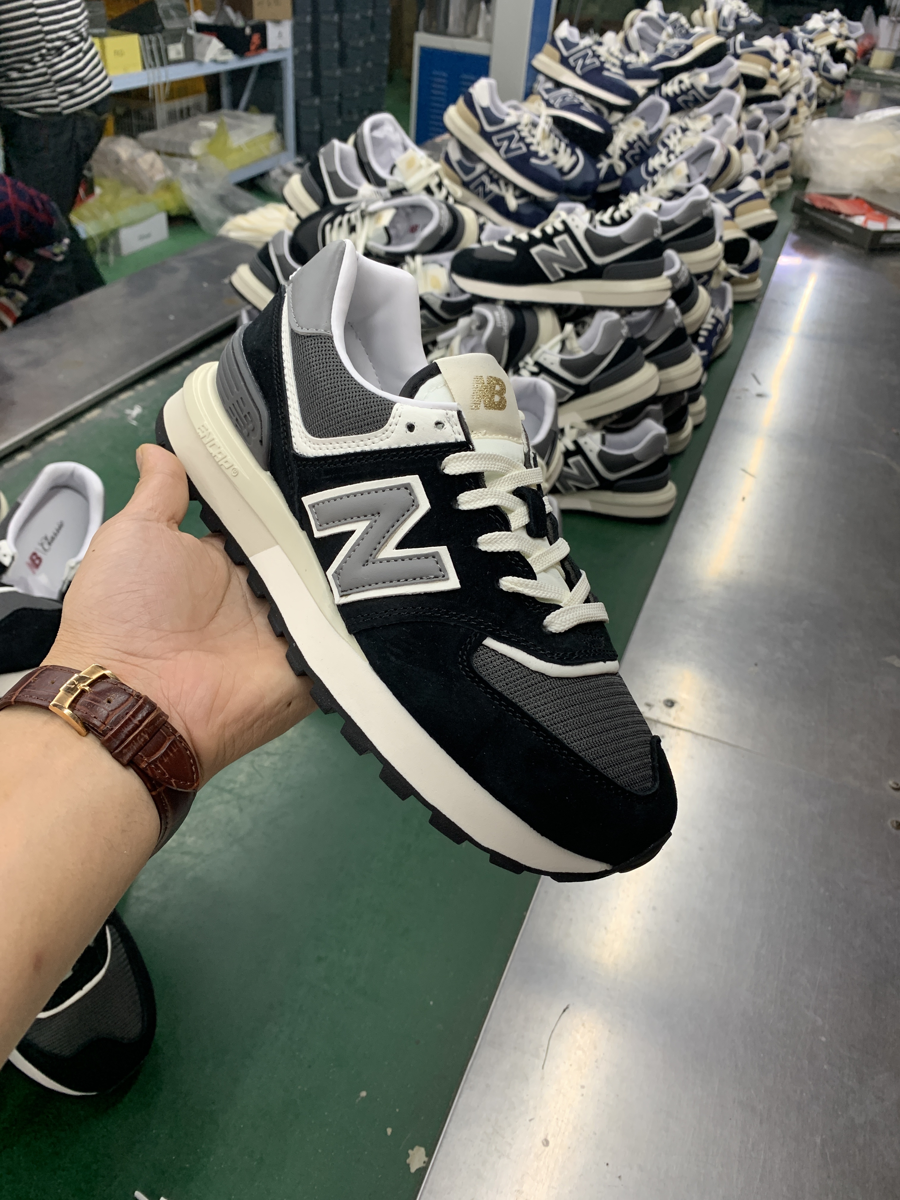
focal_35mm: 26
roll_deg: -3.6
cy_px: 600
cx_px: 450
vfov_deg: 67.3
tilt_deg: -36.6
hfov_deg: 53.1
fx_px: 901
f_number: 1.8
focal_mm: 4.25
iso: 100
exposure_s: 1/118
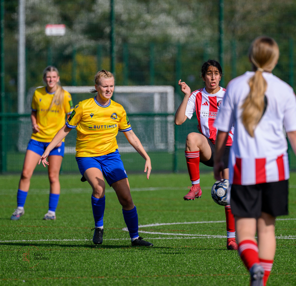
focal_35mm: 598
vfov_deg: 2.9
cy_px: 126
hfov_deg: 3.0
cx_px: 184
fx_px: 5689
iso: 360
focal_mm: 400
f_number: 5.6
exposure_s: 1/2000
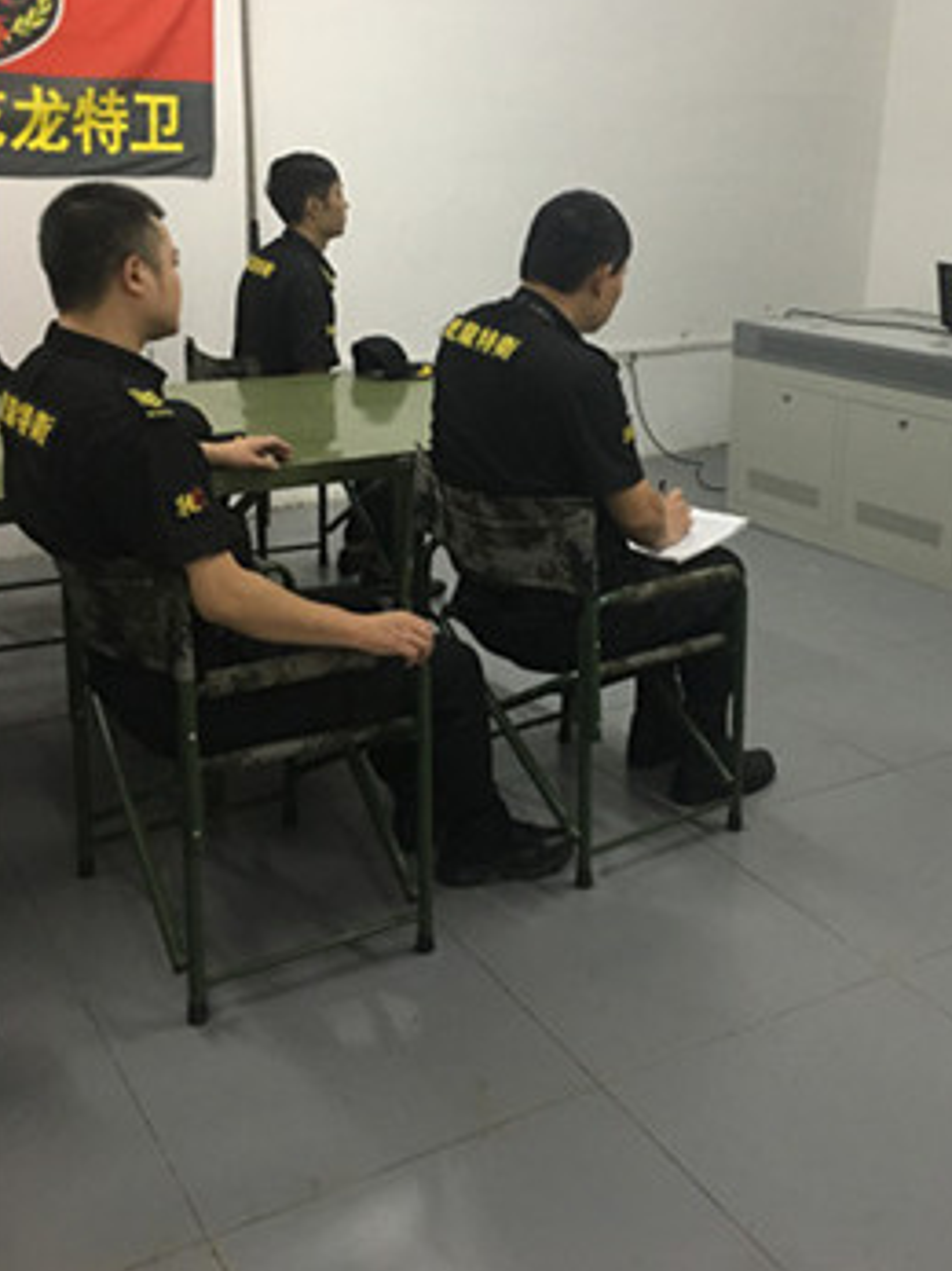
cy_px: 454
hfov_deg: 36.5
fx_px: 1431
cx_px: 619
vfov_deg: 47.3
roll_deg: -2.3
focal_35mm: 39
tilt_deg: -11.2
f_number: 2.2
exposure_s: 1/17
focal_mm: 4.15
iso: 100
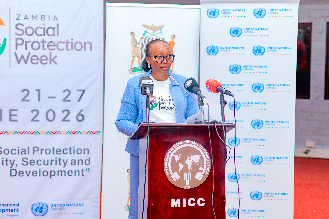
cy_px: 110
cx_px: 164
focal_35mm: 85
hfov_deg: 23.9
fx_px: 776
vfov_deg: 16.1
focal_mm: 85
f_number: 3.5
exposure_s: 1/160
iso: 500
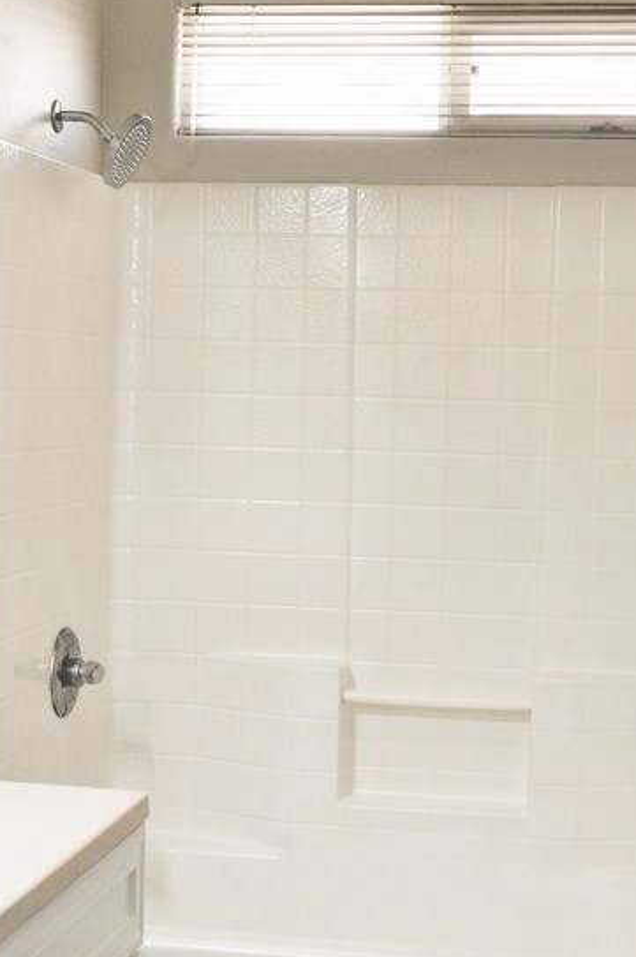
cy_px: 482
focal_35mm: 72
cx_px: 312
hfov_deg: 18.9
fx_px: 1912
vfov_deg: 28.1
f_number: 5.6
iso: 200
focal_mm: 24
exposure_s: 1/100
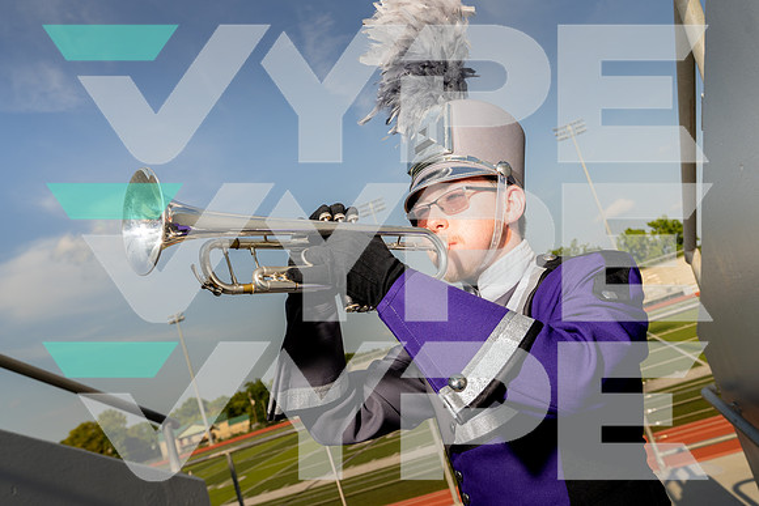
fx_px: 675
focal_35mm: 32
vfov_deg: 41.1
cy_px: 253
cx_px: 380
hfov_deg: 58.7
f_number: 8
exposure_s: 1/250
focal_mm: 32
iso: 100
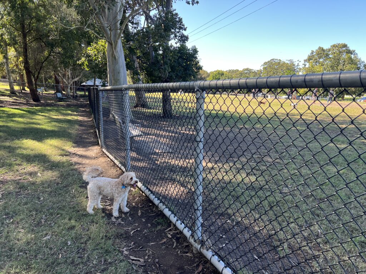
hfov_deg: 67.3
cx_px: 183
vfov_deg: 53.1
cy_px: 137
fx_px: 275
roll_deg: -0.6
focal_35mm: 26
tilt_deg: -10.2
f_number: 1.5
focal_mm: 5.7
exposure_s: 1/357
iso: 50
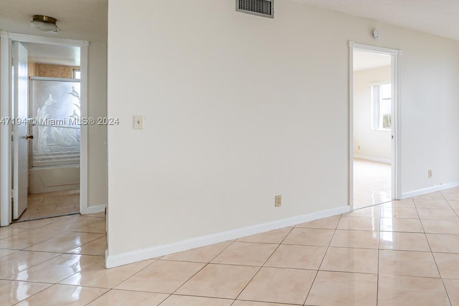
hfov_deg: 67.8
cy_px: 122
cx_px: 334
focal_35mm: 25
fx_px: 319
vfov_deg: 51.0
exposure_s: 1/80
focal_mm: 16
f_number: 8
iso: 200
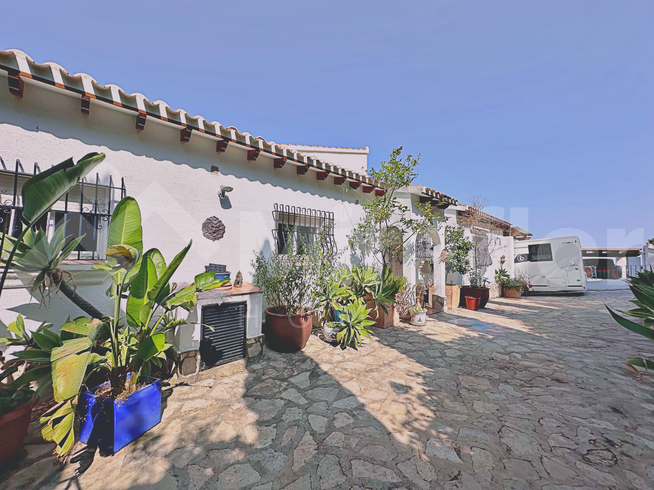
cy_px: 245
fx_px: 265
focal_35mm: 14
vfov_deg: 85.7
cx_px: 327
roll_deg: -0.6
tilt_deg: +3.0
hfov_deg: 102.1
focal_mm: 2.22
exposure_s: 1/3509
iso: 40
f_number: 2.2
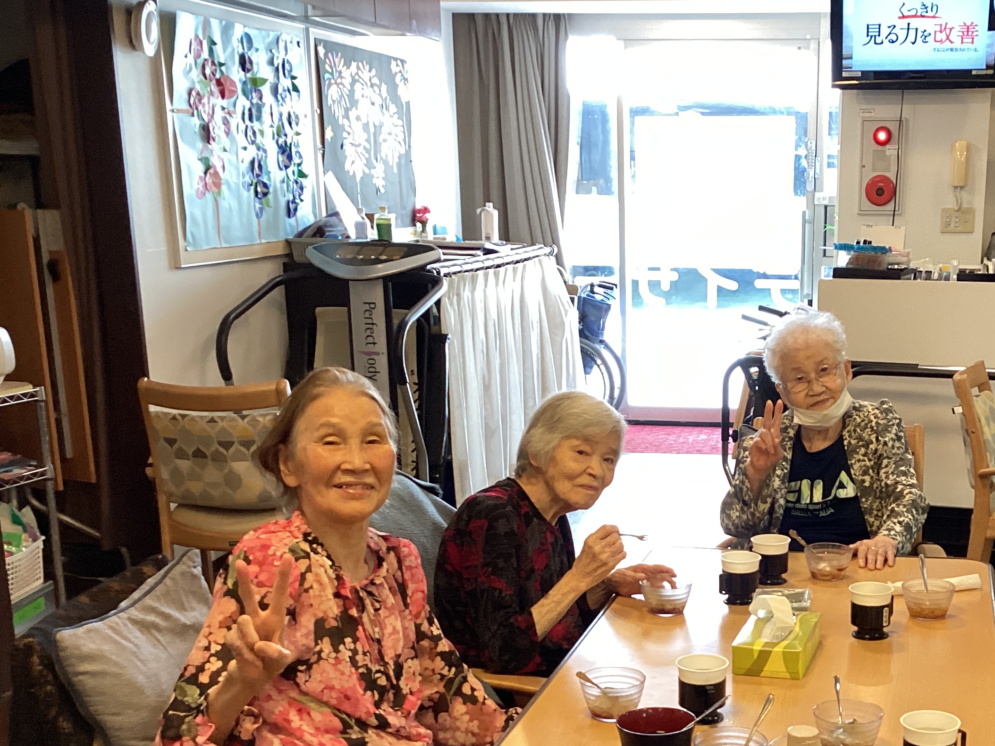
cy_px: 561
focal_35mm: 48
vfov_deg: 29.8
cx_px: 737
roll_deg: -1.1
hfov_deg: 38.7
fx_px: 1380
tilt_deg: -15.4
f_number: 2.4
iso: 160
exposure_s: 1/50
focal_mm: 3.3
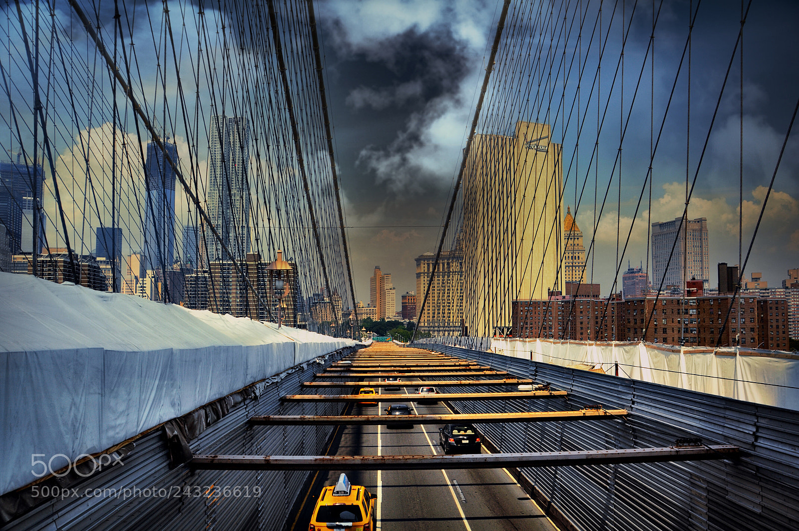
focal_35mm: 27
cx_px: 400
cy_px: 266
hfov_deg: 67.4
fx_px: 599
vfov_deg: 47.8
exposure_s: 1/200
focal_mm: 18
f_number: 7.1
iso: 200
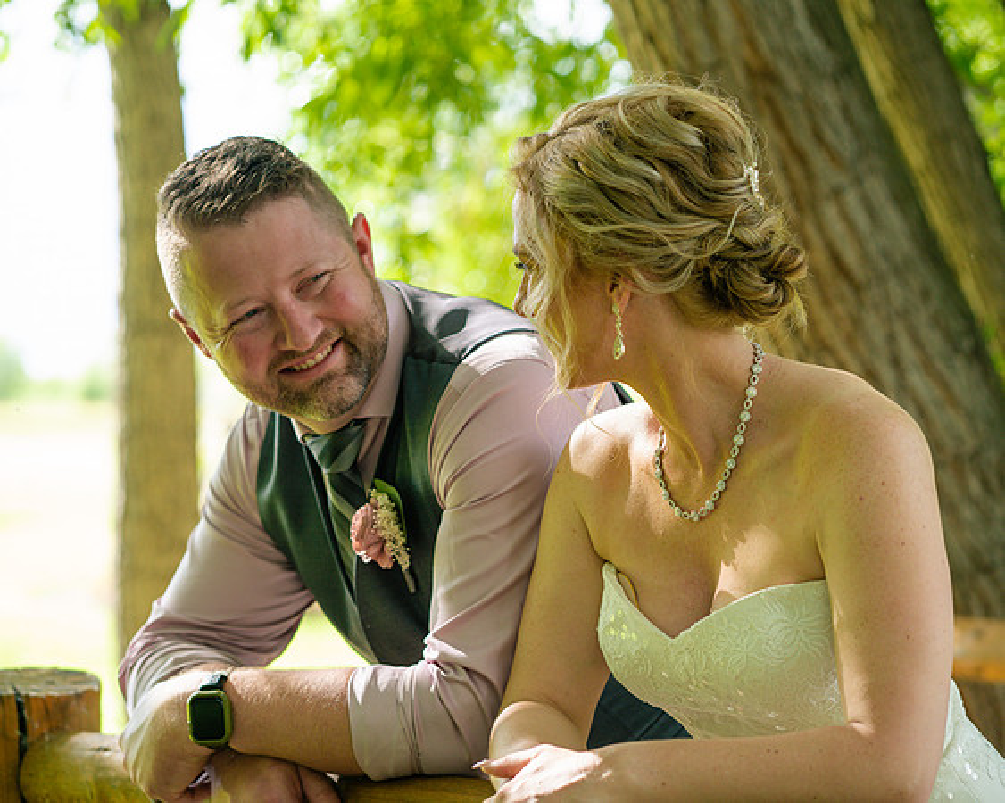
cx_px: 493
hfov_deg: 20.0
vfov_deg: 16.1
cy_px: 402
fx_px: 2845
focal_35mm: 96
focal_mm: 85
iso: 640
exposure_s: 1/500
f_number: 3.5
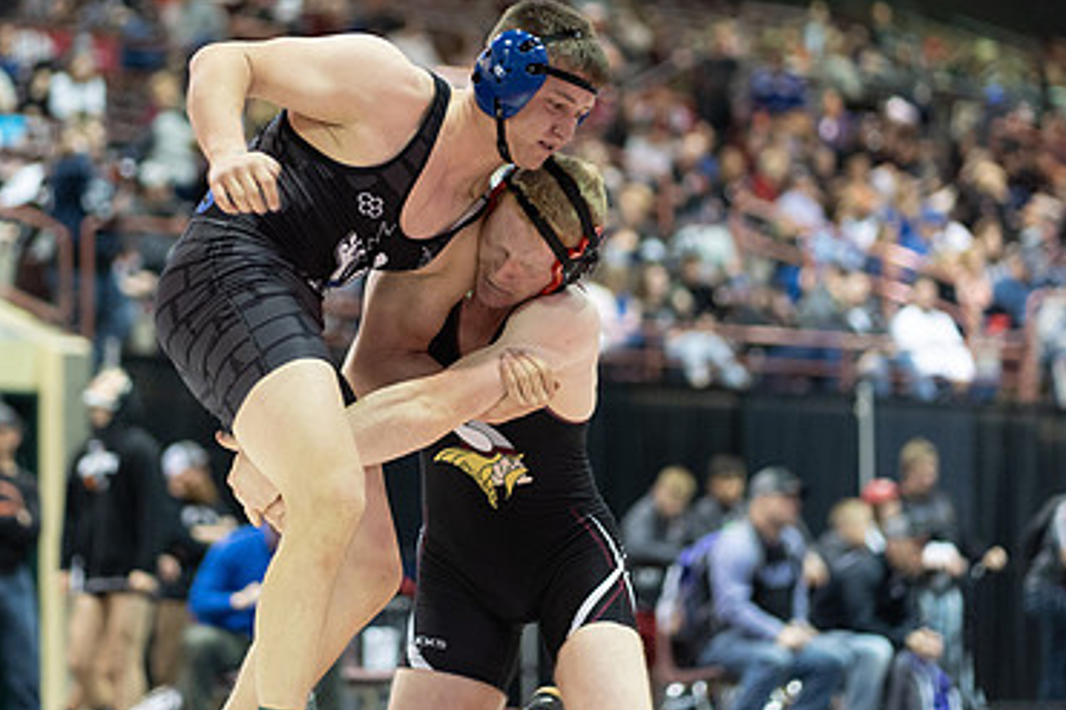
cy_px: 249
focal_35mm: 133
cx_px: 434
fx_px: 3936
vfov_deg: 10.3
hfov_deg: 15.4
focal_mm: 85
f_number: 1.8
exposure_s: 1/500
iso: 2500
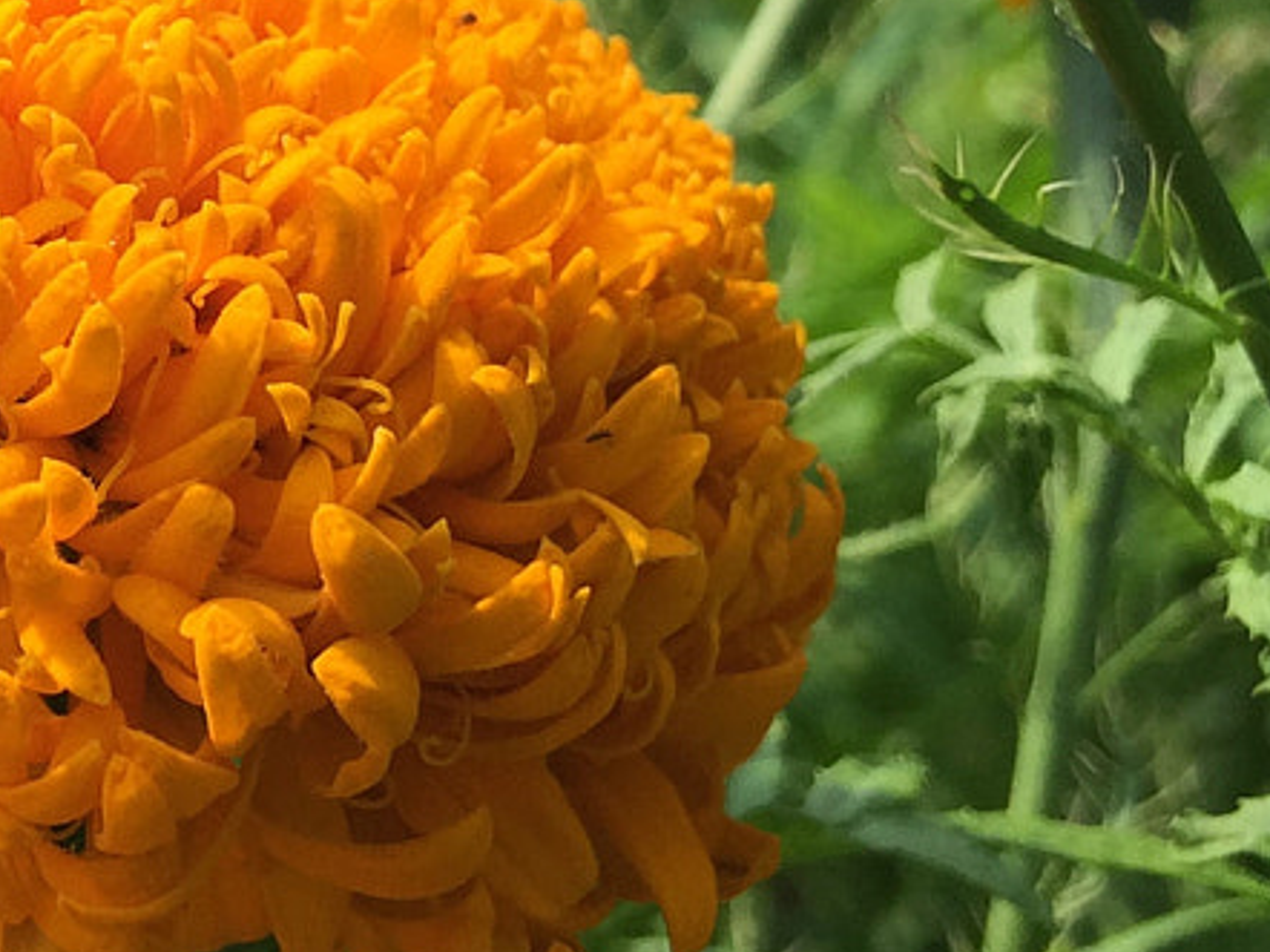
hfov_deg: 18.1
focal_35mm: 105
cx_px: -126
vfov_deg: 13.9
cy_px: 49
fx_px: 3850
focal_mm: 4.15
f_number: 2.2
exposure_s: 1/1464
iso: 32
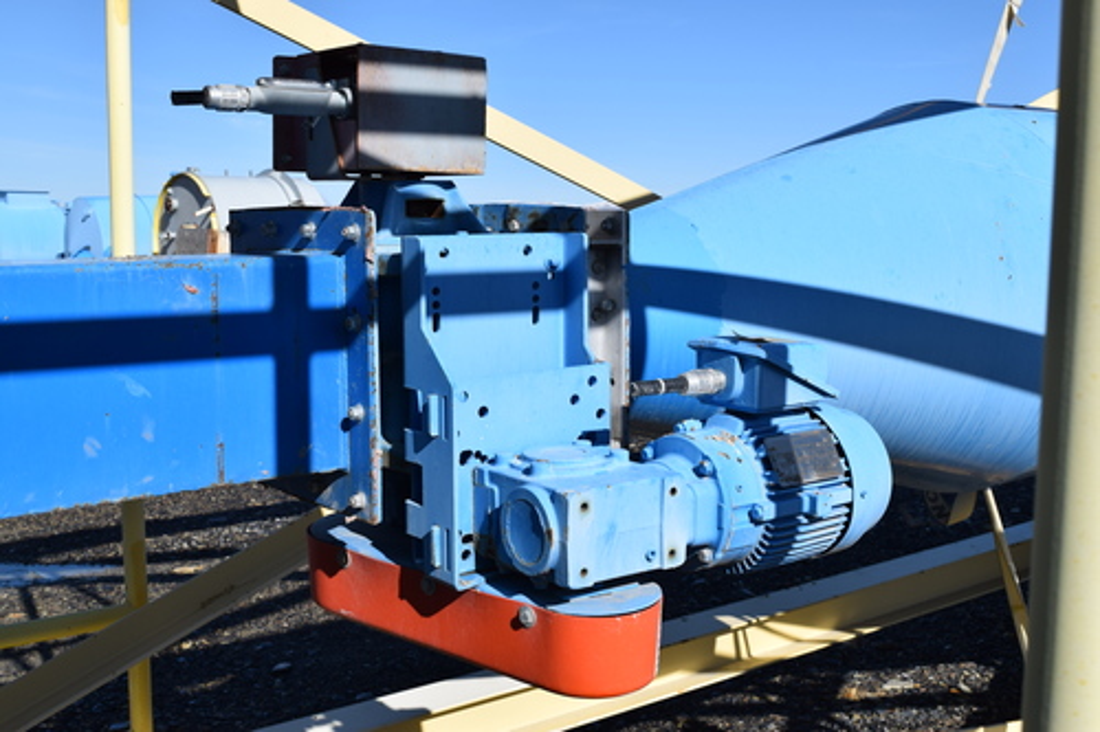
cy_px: 366
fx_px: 1283
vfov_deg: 31.9
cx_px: 550
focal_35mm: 42
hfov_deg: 46.4
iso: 200
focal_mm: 28
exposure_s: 1/500
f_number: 11
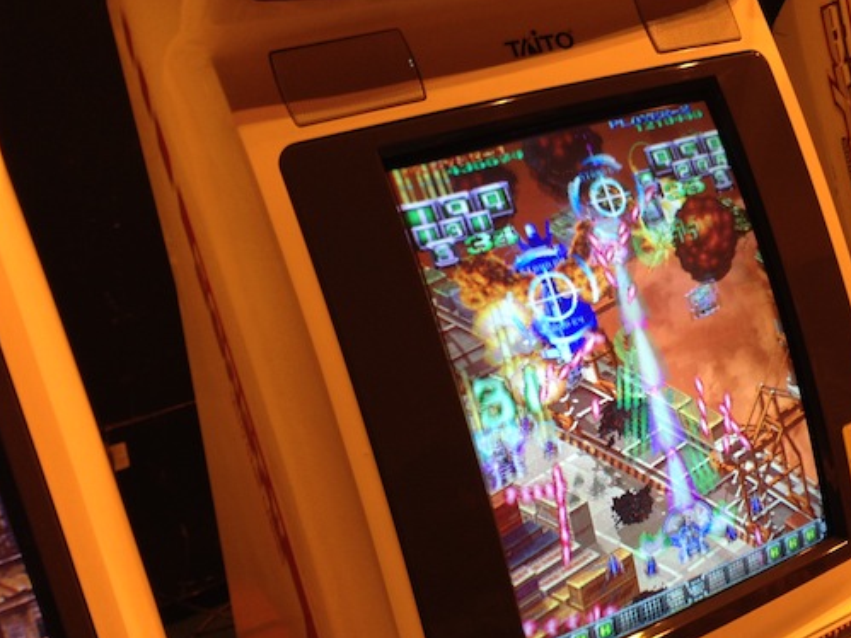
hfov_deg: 34.8
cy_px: 322
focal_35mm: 54
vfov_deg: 27.0
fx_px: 1327
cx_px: 641
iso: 64
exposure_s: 1/20
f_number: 2.4
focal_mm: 4.12
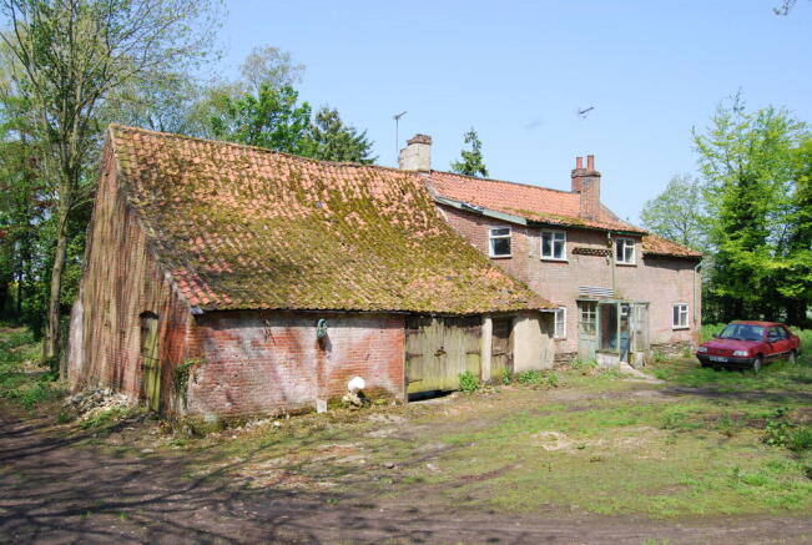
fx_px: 610
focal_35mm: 27
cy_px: 272
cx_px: 406
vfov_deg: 48.1
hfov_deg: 67.3
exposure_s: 1/200
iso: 100
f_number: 7.1
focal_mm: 18
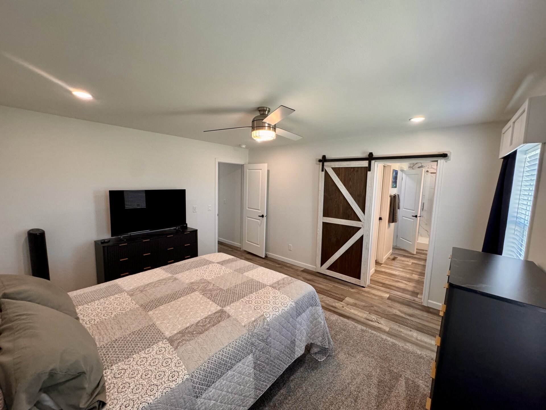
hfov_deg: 102.1
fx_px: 221
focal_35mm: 14
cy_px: 205
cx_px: 273
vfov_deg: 85.7
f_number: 2.2
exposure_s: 1/120
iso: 250
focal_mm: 2.22
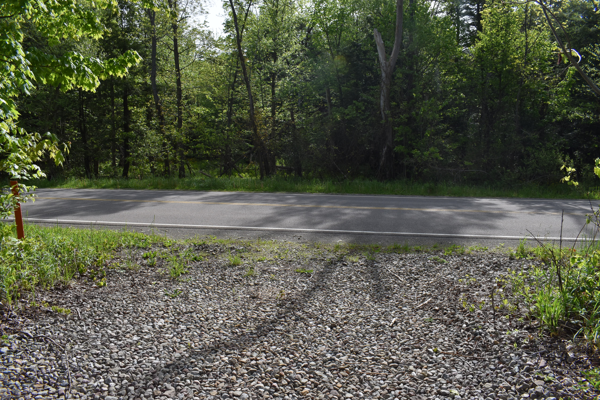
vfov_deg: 48.0
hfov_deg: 67.4
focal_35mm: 27
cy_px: 200
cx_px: 300
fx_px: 450
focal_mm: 18
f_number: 9
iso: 200
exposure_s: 1/320
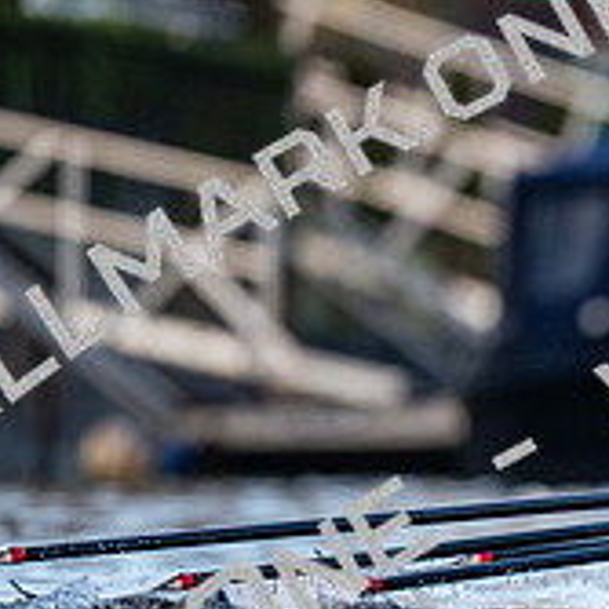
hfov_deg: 1.0
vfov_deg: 1.0
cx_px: 1047
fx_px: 35310
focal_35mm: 1774
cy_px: 436
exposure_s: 1/2500
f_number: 4
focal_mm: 600
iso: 1000
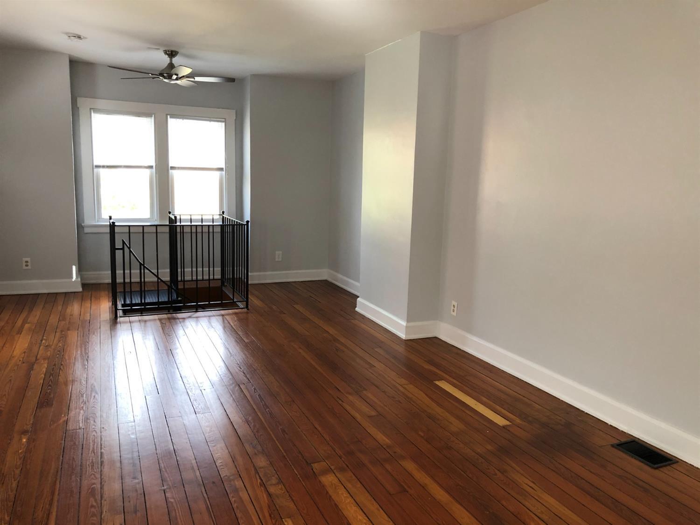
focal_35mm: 28
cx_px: 350
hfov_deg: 63.5
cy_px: 262
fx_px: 566
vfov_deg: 49.7
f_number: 1.8
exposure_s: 1/30
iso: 40
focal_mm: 4
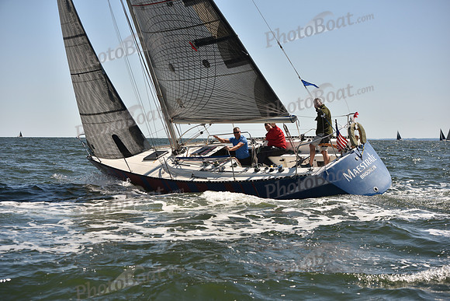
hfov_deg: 28.8
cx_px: 225
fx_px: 875
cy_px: 150
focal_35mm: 70
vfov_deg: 19.5
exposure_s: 1/1250
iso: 250
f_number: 5
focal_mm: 70
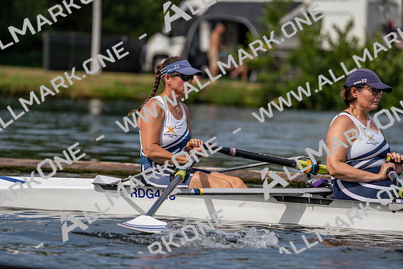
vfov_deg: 4.1
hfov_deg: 6.2
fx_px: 3717
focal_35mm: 332
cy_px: 134
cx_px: 202
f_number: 6.3
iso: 200
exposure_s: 1/1600
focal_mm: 332
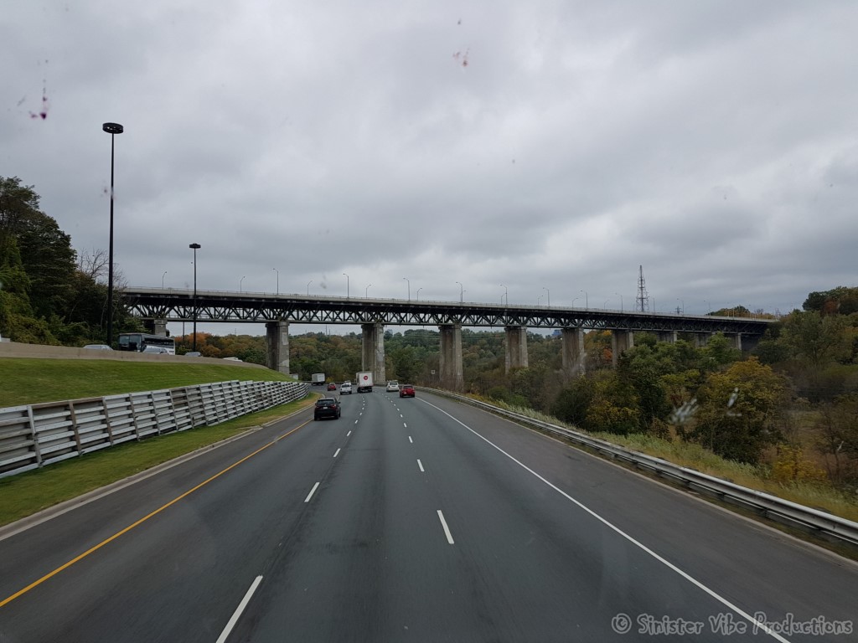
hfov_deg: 67.3
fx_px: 644
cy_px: 322
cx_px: 429
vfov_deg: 53.1
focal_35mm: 26
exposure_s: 1/411
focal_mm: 4.2
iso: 40
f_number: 1.7
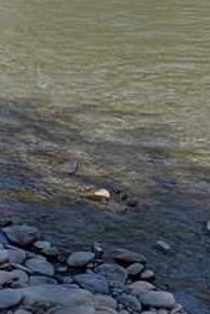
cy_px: -95
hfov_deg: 11.6
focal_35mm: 79
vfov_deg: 22.8
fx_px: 691
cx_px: -388
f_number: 1.95
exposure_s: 1/1016
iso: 42
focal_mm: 2.23
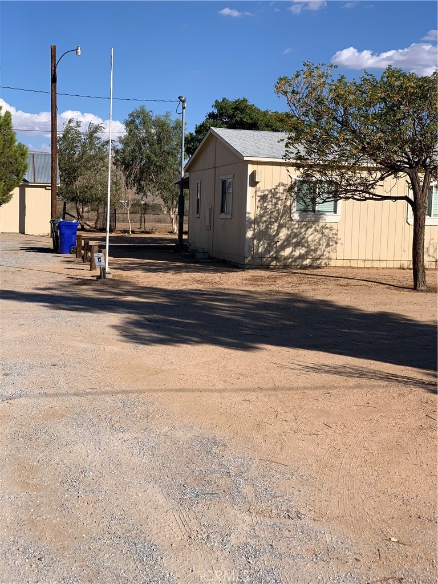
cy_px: 292
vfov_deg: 36.8
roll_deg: -1.6
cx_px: 219
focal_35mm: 52
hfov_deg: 28.0
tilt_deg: -4.0
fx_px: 877
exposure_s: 1/1845
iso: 16
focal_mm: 6
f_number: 2.4
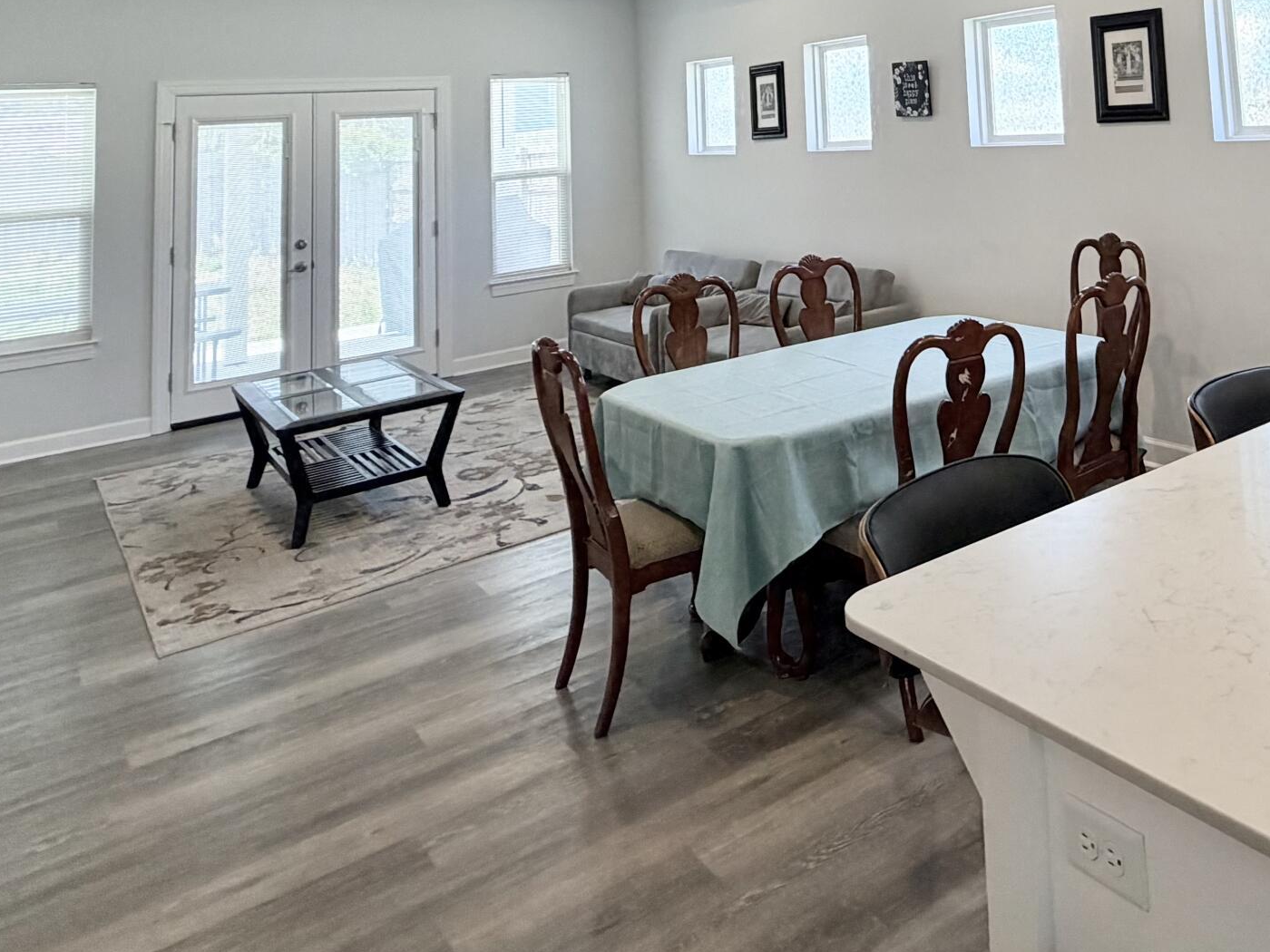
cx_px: 1006
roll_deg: +3.1
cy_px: -5
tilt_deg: +5.7
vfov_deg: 40.8
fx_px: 1101
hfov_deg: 55.9
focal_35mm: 30
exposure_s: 1/120
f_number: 2.2
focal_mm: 2.22
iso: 200
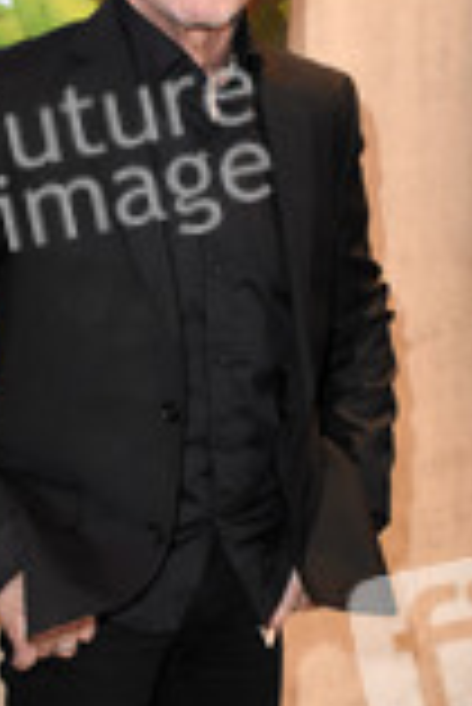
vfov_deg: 24.1
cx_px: 171
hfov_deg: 16.3
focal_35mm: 84
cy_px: 400
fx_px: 1648
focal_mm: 22
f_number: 5.6
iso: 3200
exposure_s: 1/60
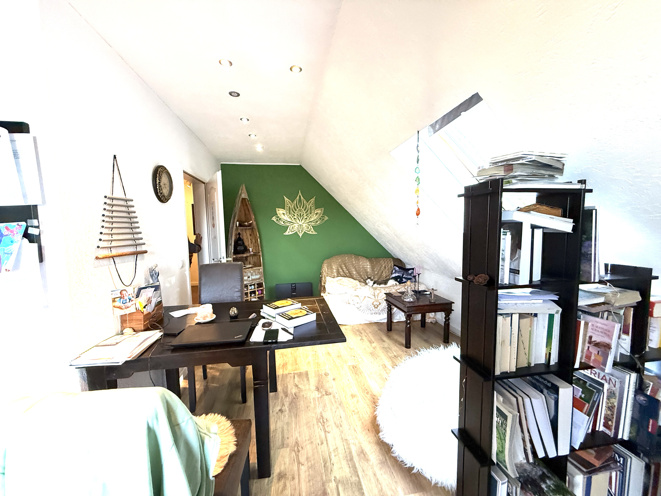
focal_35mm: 14
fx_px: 267
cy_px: 248
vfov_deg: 85.7
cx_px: 330
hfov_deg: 102.1
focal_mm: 2.22
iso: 400
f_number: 2.2
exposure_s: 1/100
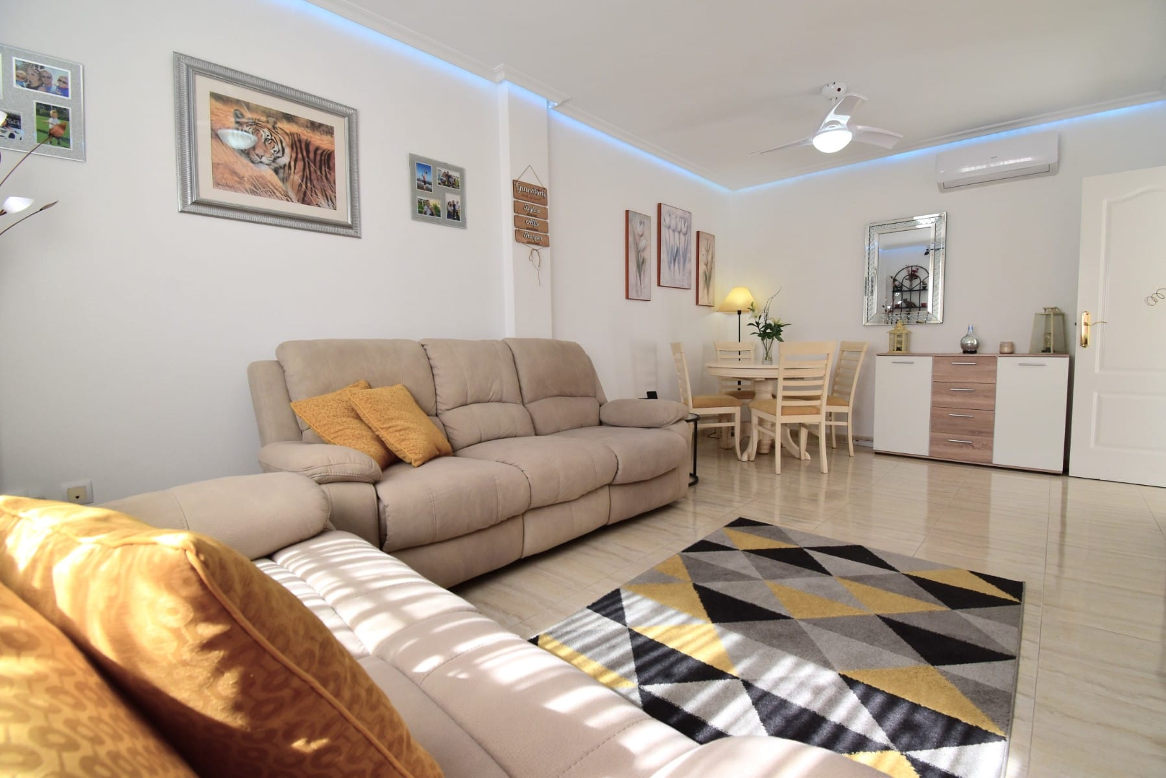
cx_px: 583
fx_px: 486
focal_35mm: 15
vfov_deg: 77.4
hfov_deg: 100.4
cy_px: 389
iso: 400
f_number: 9
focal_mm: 10
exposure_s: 1/100
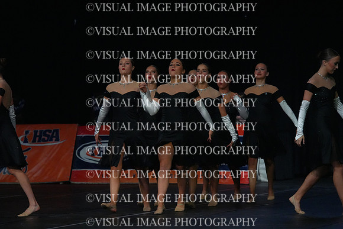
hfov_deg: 8.2
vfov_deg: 5.5
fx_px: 2382
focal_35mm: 250
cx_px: 172
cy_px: 114
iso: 12800
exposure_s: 1/1000
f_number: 5
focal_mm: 250
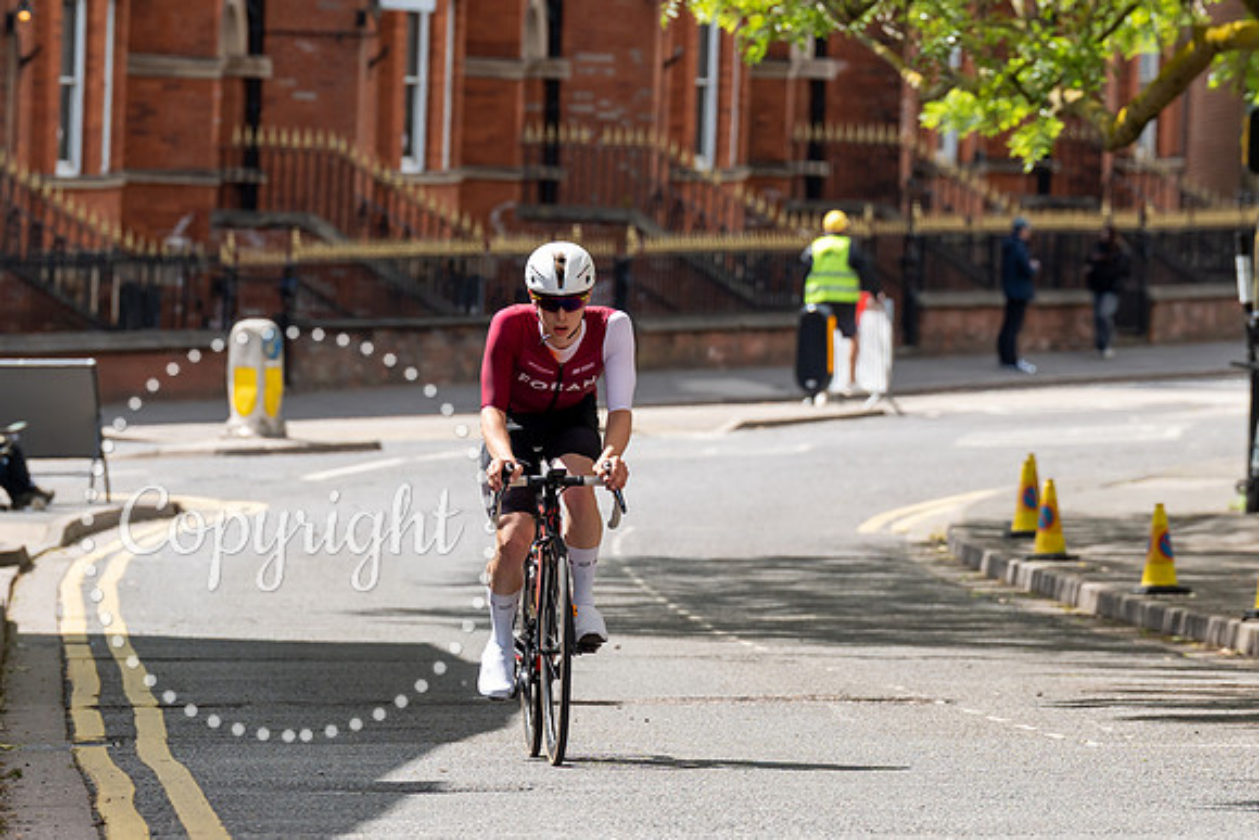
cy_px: 365
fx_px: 12660
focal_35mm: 362
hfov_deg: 5.7
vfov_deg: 3.8
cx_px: 576
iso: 400
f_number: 5.6
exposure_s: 1/1000
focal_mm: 200
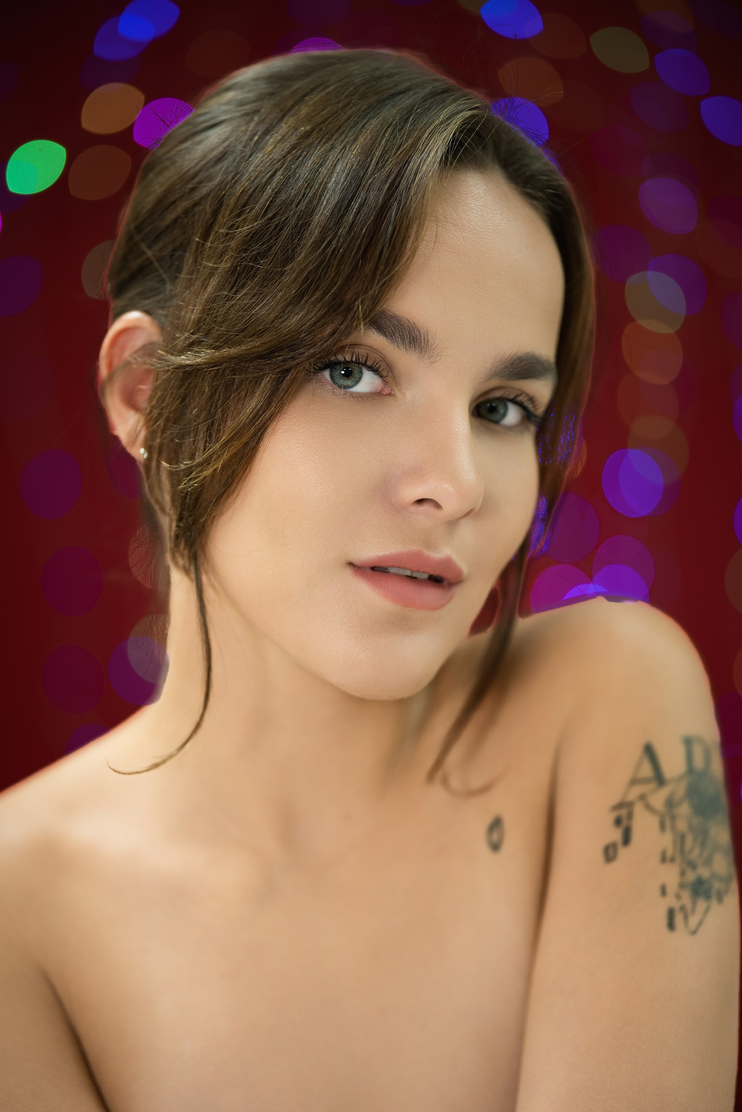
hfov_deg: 16.1
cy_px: 556
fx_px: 2628
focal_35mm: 85
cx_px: 371
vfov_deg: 23.9
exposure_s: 1/320
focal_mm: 85
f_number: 2
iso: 640
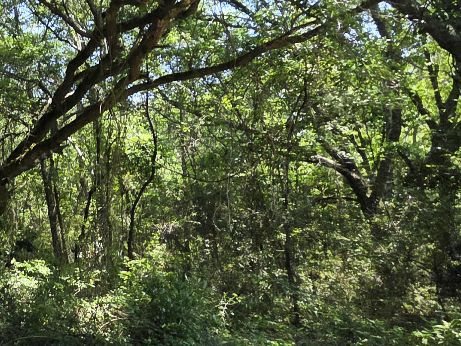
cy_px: 151
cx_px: -186
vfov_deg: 34.3
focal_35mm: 42
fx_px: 559
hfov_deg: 30.8
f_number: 2.2
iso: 50
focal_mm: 2.2
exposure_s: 1/483
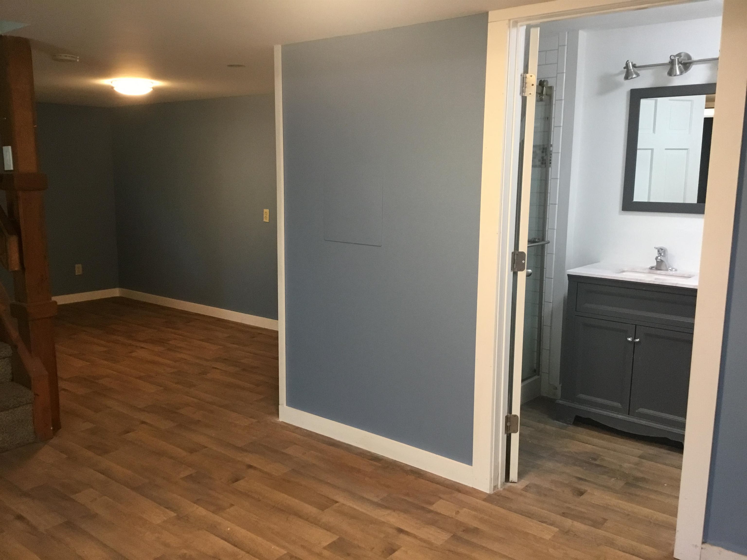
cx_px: 374
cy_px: 280
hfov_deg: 58.4
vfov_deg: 45.4
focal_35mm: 31
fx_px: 669
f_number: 2.4
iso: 125
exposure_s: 1/30
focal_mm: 3.3
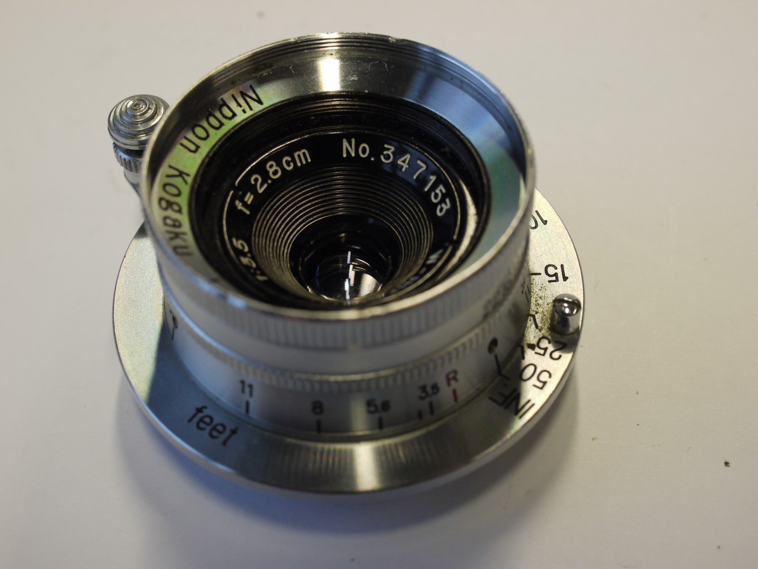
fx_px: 1314
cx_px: 379
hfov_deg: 32.2
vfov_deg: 24.4
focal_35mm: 60
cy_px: 284
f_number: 7.1
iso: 400
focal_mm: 30
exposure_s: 1/30
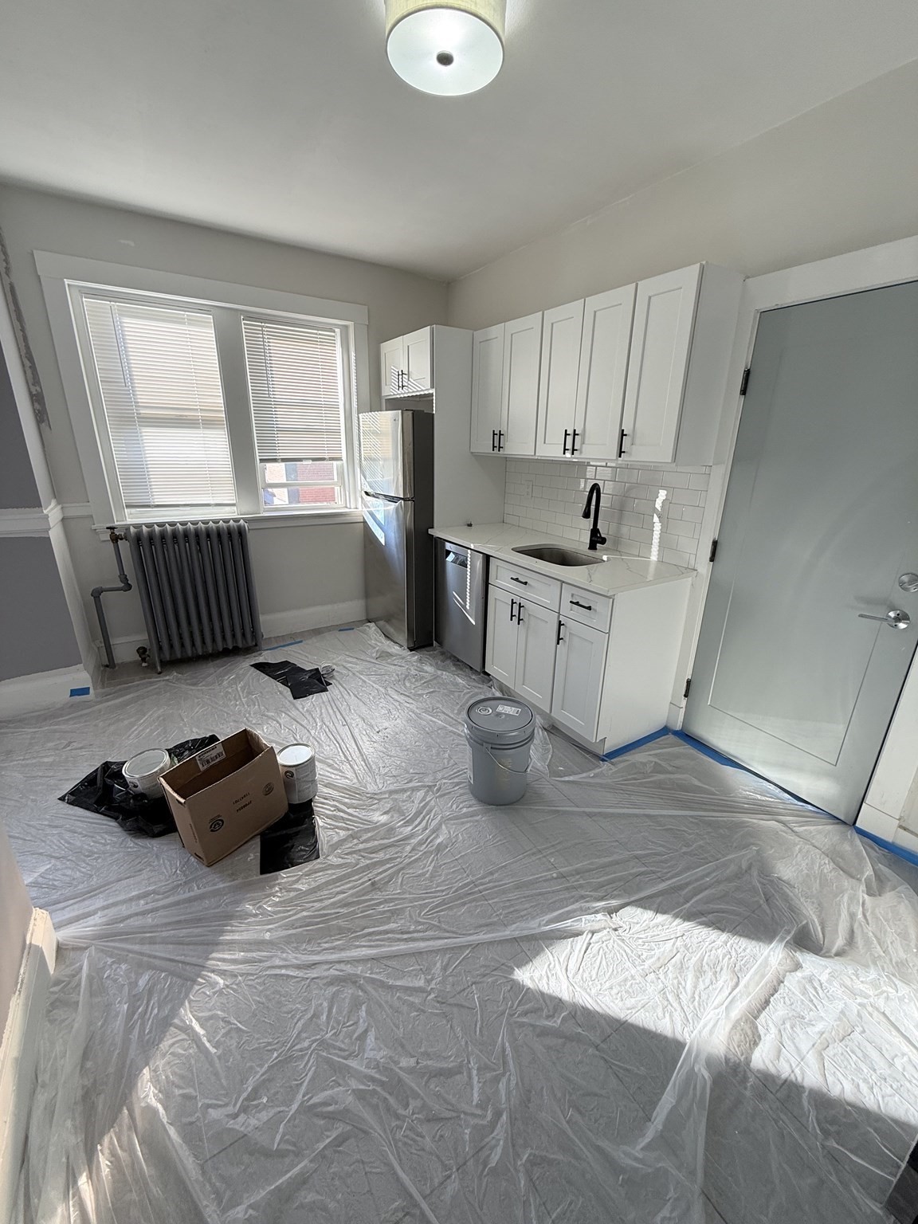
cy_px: 612
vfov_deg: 102.1
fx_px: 495
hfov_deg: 85.7
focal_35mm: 14
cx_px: 459
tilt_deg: -18.3
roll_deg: -1.0
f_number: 2.2
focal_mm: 2.22
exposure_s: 1/100
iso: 64
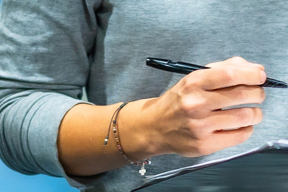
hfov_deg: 8.0
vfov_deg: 5.3
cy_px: -26
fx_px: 2056
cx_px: 261
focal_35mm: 257
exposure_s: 1/500
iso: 500
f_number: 1.4
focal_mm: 35
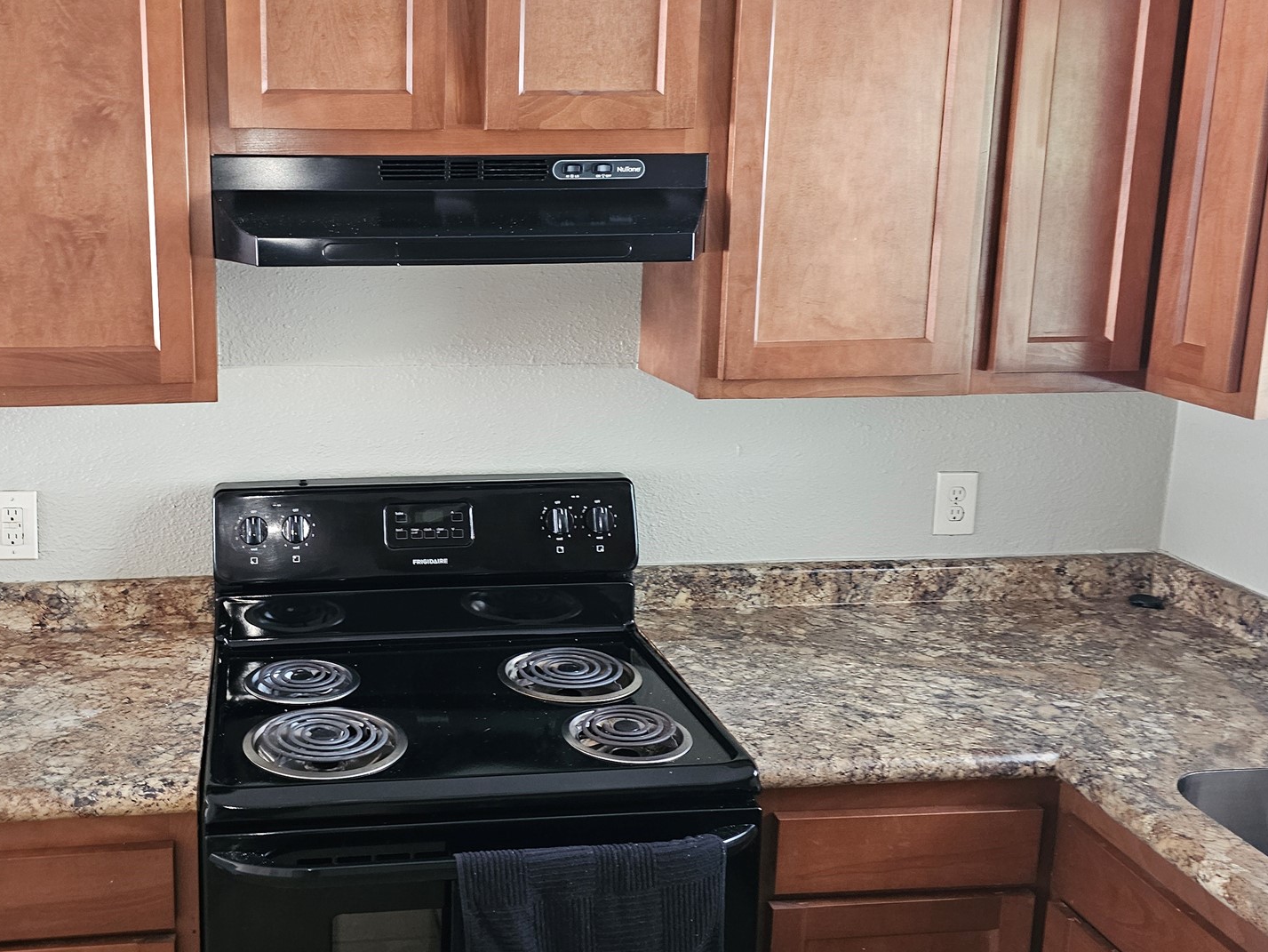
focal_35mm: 33
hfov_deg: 54.2
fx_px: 1209
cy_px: 397
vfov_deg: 42.8
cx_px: 419
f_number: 1.7
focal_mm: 6.3
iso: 160
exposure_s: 1/9.99
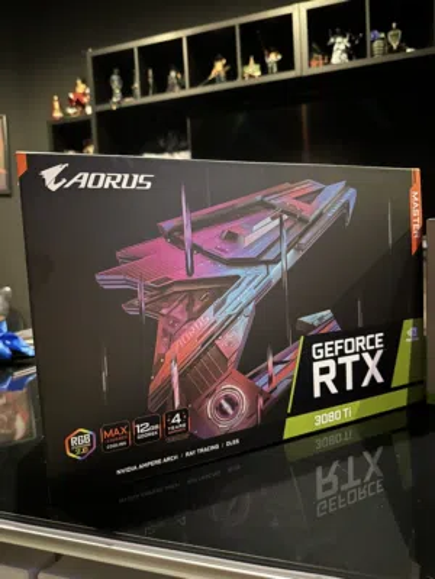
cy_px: 290
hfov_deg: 56.8
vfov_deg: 71.6
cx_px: 218
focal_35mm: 24
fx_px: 402
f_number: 1.78
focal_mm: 6.86
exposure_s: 1/9
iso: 2500
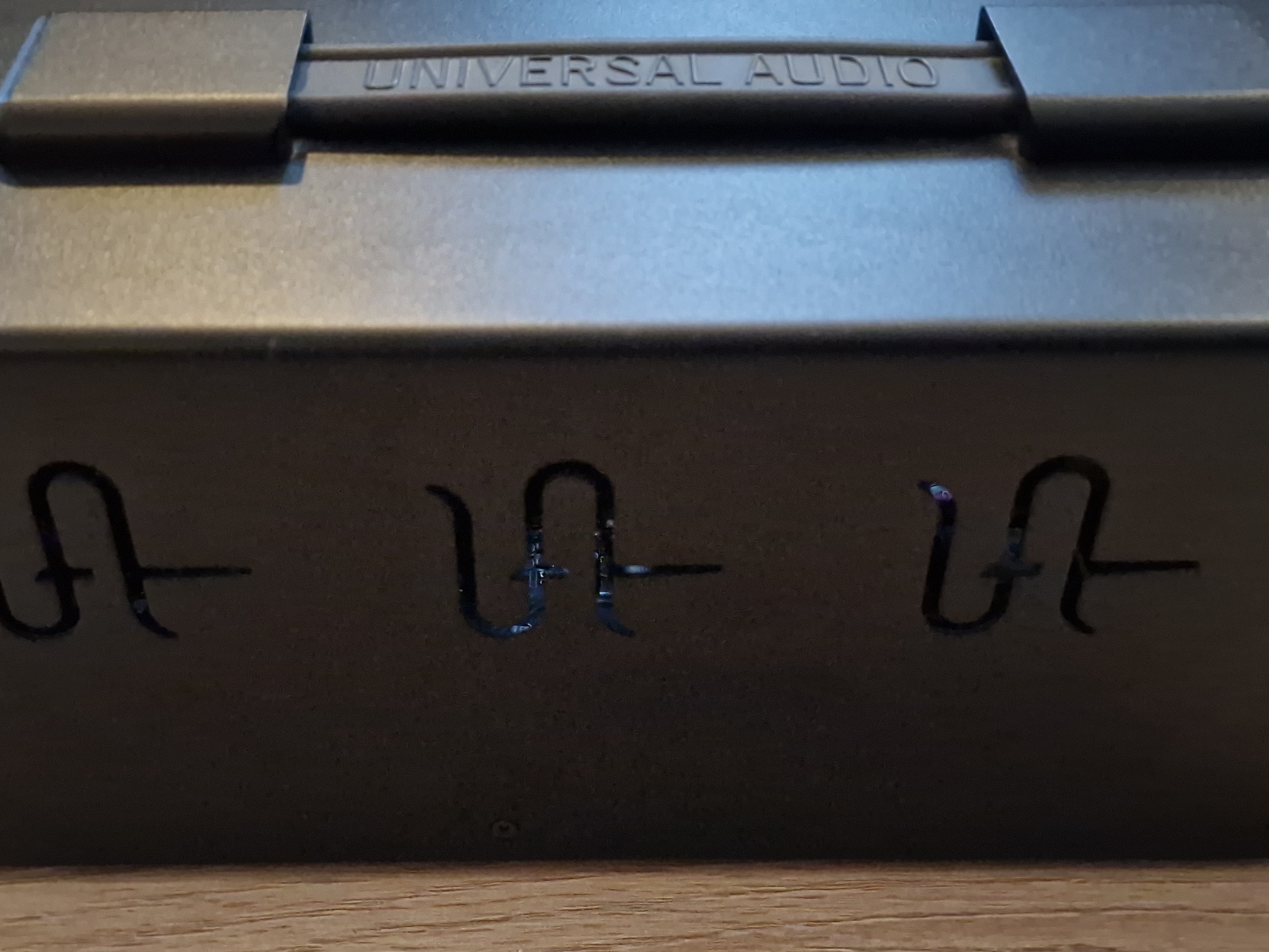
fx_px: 1613
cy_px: 617
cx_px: 573
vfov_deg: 32.7
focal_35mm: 44
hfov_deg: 42.9
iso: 800
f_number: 1.8
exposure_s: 1/24
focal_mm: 6.4
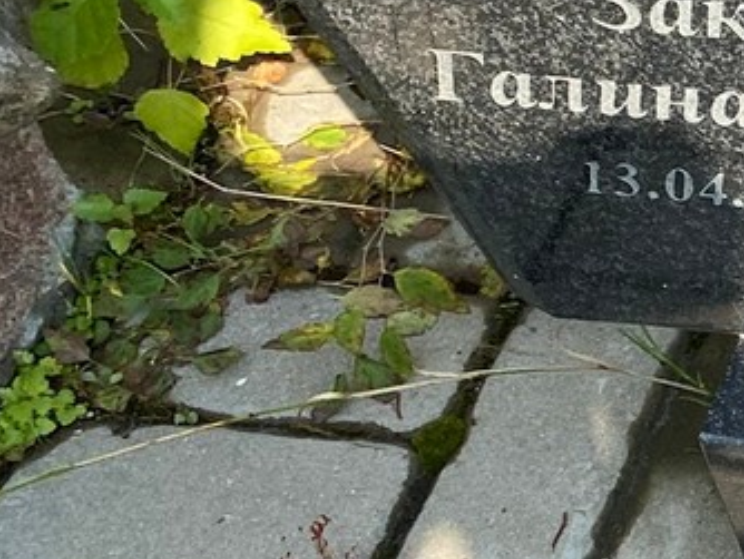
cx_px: 1564
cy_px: 399
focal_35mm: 112
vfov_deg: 13.2
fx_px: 2409
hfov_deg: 14.2
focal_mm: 4.25
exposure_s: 1/1287
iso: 32
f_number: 1.8
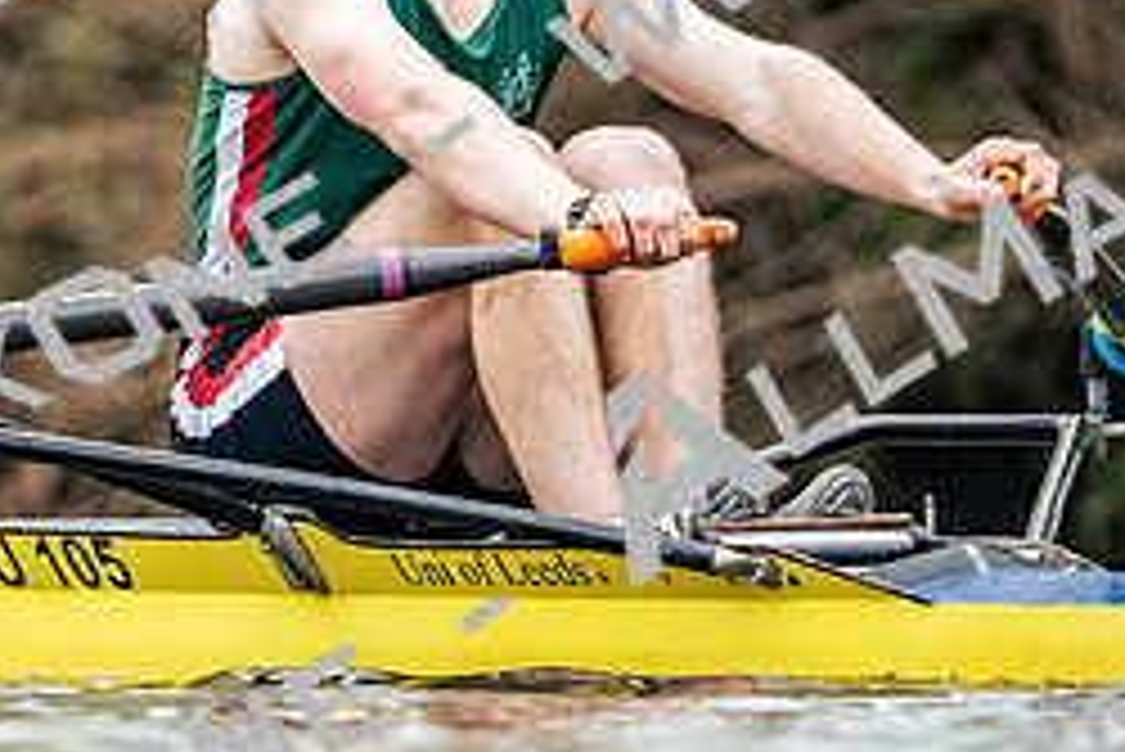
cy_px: 160
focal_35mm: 996
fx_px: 31142
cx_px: 220
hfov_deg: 2.1
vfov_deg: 1.4
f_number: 6.3
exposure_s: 1/1600
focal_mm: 430
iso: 5000
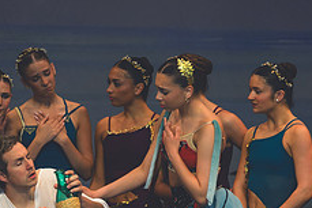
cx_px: 72
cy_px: 175
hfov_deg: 2.7
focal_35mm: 759
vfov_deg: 1.8
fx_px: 6582
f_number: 2.8
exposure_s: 1/500
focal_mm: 200
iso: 560
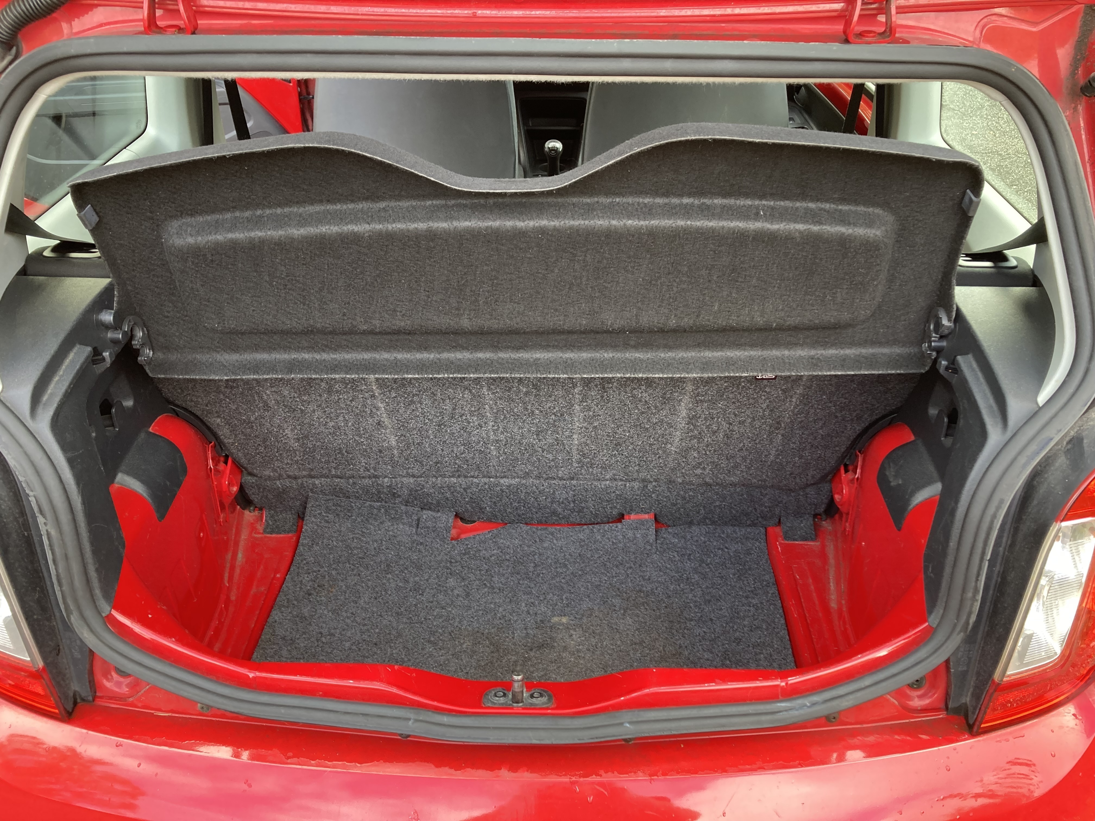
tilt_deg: -36.7
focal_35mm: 28
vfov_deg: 49.7
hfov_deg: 63.4
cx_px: 548
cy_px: 410
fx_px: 886
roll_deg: -0.1
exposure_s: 1/65
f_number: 1.8
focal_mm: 3.99
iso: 80
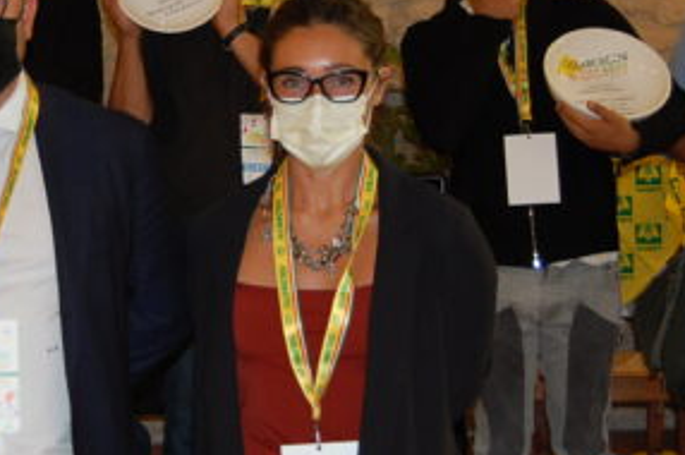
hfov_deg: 21.3
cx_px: 158
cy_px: 79
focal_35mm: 95
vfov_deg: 14.3
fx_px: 1806
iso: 400
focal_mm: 26
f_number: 4
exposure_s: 1/60
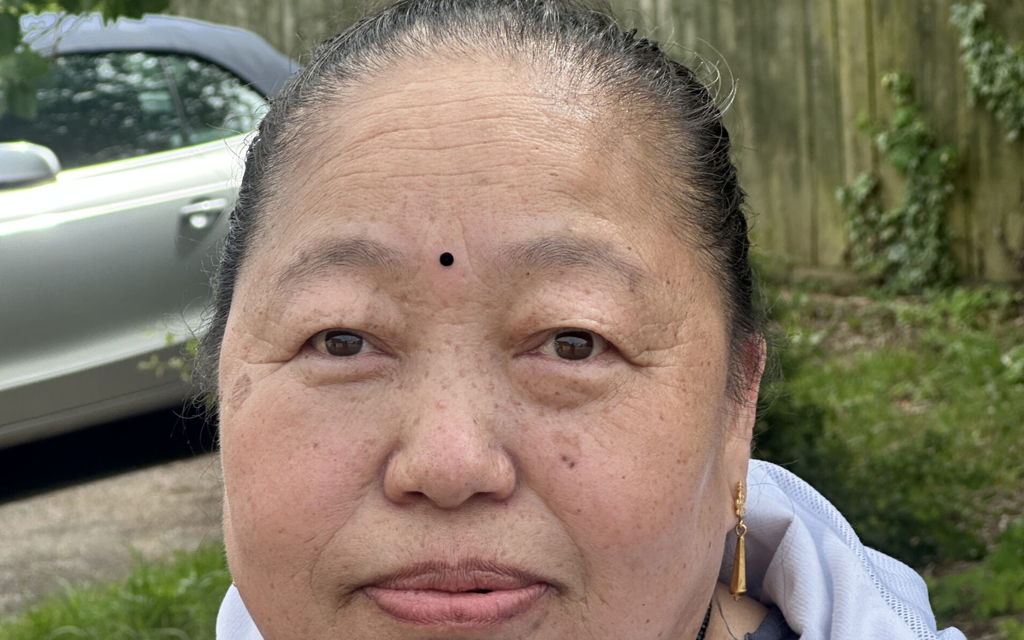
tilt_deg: -9.6
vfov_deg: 11.9
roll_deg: +0.6
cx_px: 516
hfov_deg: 18.9
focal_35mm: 110
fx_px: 3069
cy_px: 448
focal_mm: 9
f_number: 2.8
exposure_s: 1/304
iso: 32
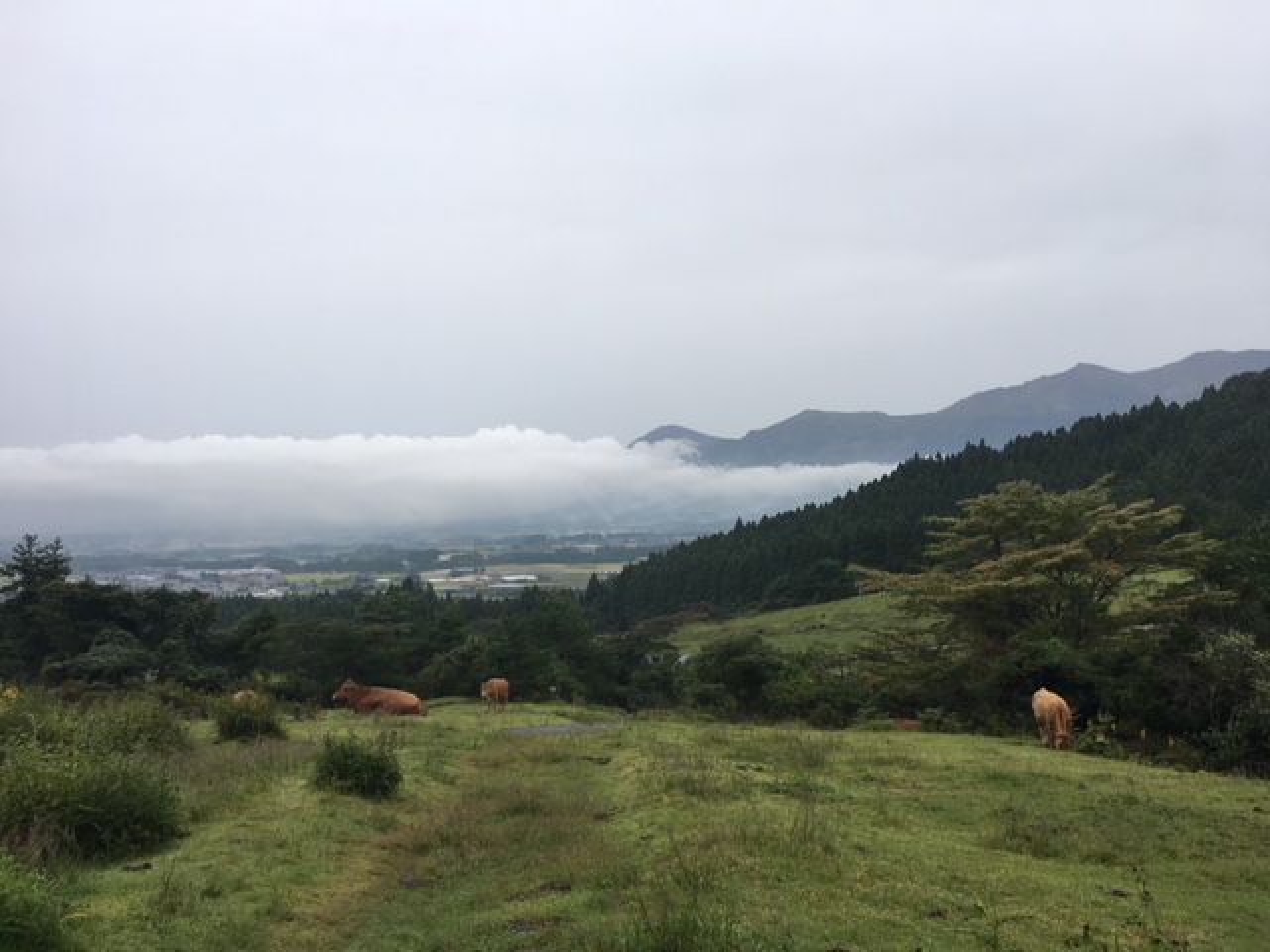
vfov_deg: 48.2
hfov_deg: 61.7
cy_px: 476
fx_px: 1064
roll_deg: +0.3
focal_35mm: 29
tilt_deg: +0.9
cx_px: 635
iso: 25
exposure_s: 1/364
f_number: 2.2
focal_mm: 4.15
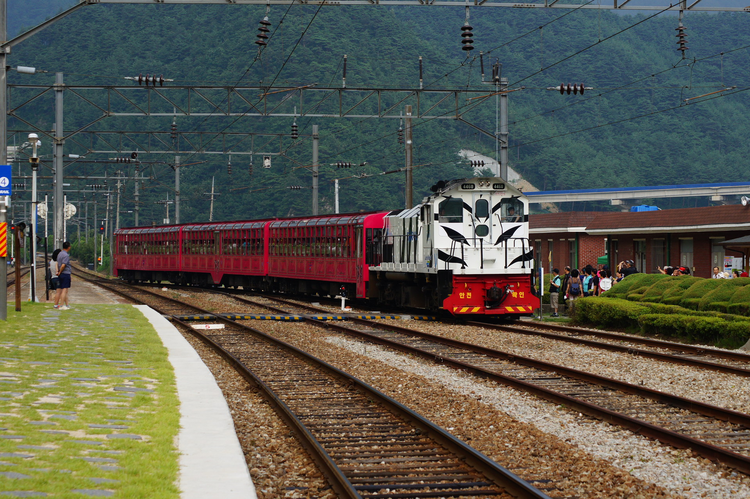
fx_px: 1874
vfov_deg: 15.2
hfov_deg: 22.6
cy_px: 250
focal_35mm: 90
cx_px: 375
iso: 200
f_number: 8
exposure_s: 1/320
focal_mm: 60
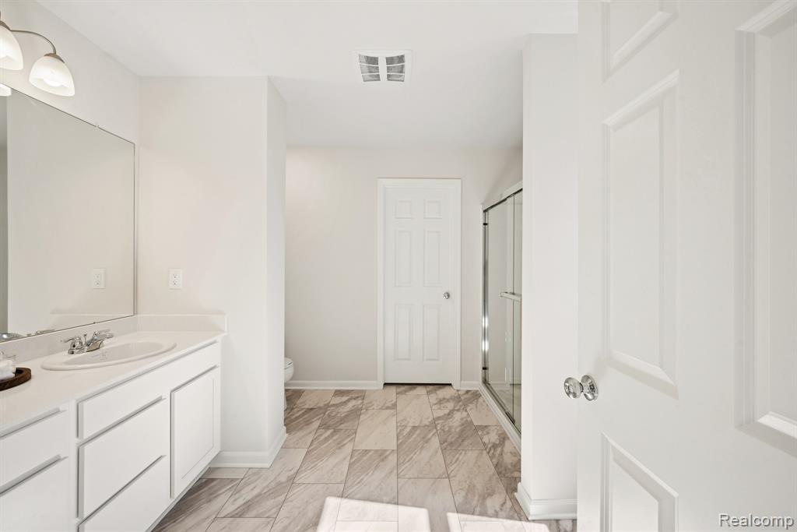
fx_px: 310
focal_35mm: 14
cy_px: 266
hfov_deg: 104.2
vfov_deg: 81.2
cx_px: 398
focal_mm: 14
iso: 64
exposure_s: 1/4
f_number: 9
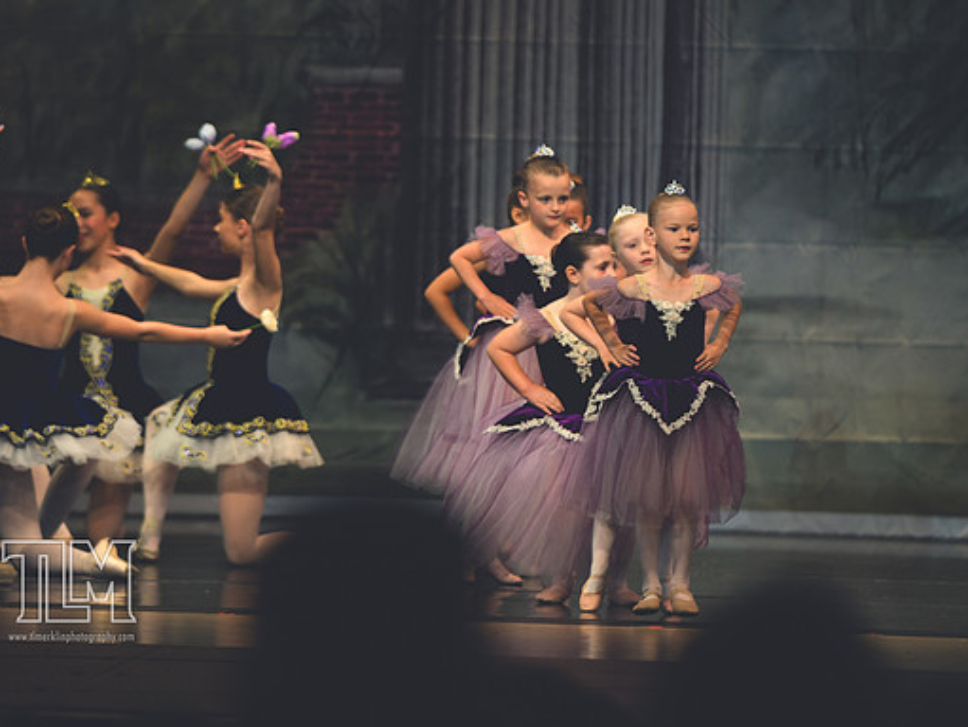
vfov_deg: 4.6
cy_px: 364
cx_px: 481
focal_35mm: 327
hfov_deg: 6.1
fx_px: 9151
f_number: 2.8
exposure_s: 1/500
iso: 720
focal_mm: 200
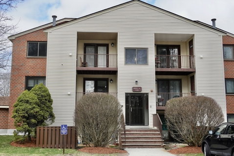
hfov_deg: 46.4
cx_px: 117
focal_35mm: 42
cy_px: 78
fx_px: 273
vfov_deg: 31.9
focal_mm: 28
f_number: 8
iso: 800
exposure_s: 1/1000
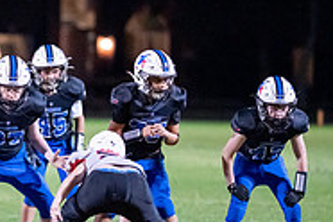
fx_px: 3885
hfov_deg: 4.9
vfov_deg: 3.3
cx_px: -100
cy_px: 178
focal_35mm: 420
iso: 5000
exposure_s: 1/1000
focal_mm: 135
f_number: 1.8
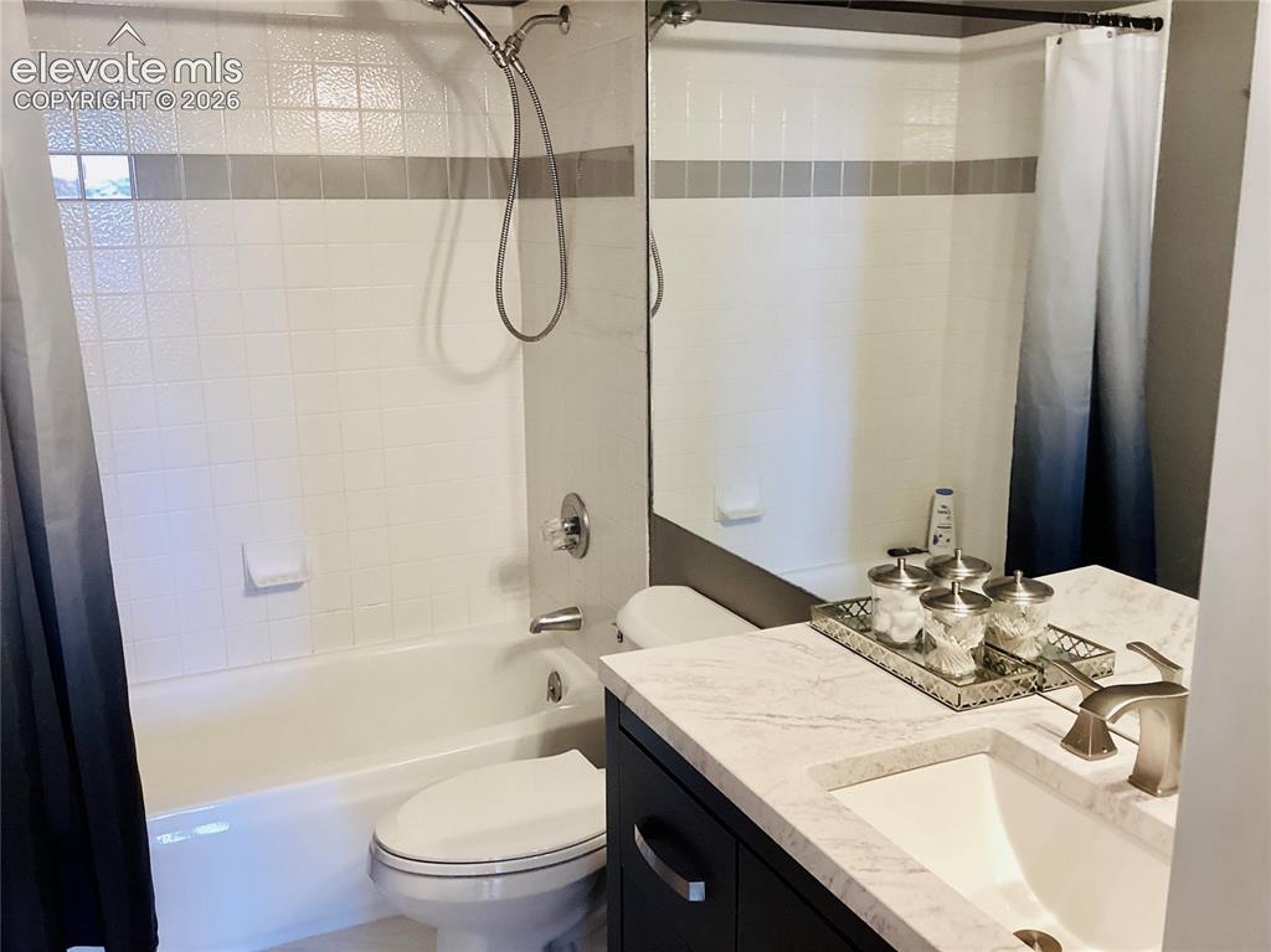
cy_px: 476
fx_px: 1138
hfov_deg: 58.4
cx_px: 636
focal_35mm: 31
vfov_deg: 45.4
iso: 160
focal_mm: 3.3
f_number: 2.4
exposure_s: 1/60
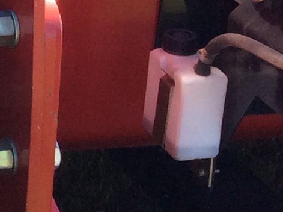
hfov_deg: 9.7
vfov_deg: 8.3
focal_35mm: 176
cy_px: -64
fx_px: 1437
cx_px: -441
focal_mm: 3.3
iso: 32
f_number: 2.4
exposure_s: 1/243
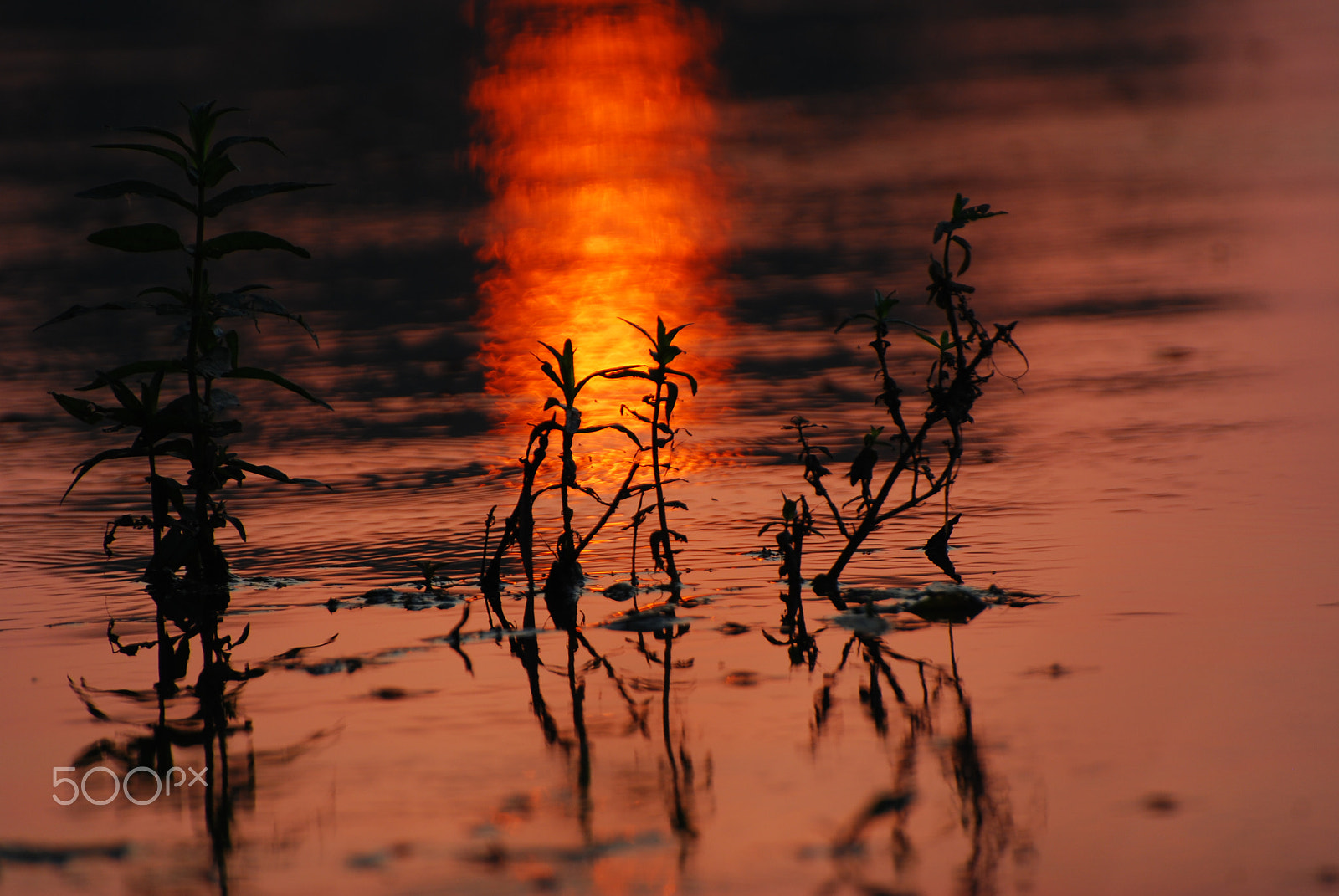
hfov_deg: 4.6
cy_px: 448
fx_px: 16757
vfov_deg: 3.1
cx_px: 670
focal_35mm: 450
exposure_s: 1/200
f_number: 5.6
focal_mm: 300
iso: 100
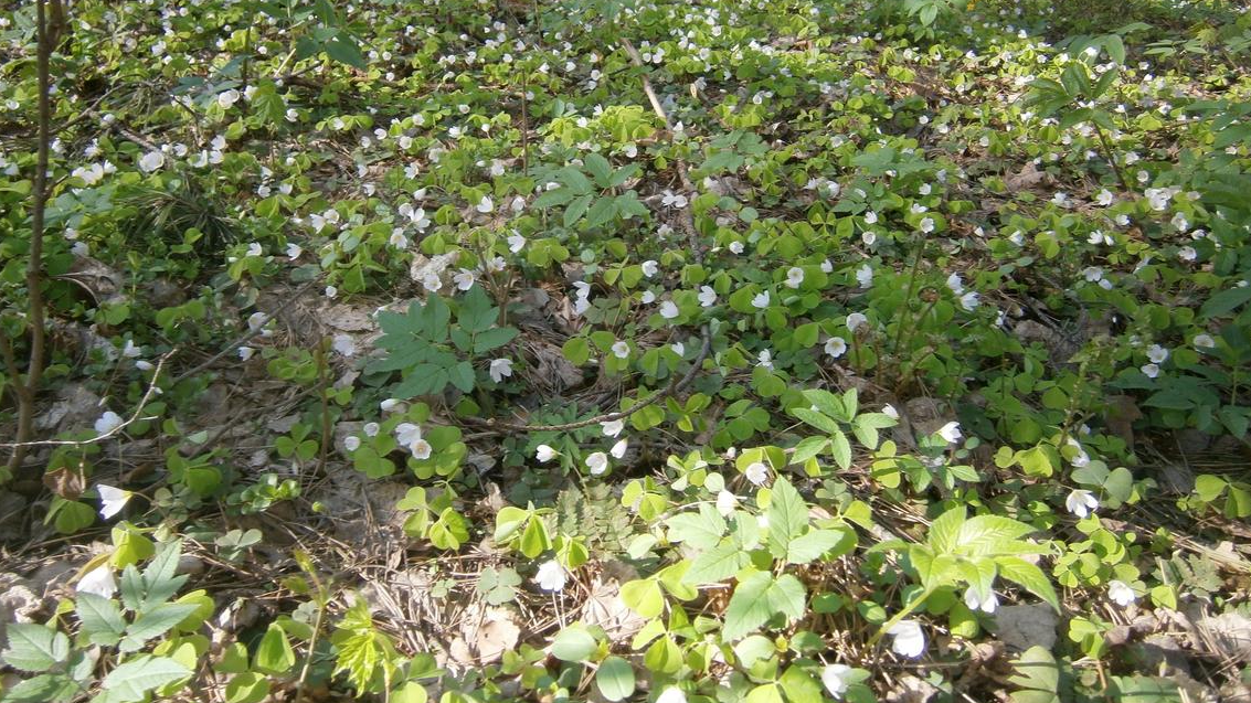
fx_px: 995
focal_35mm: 30
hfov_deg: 64.3
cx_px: 605
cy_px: 221
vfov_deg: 38.4
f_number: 2.8
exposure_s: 1/80
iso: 80
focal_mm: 4.7
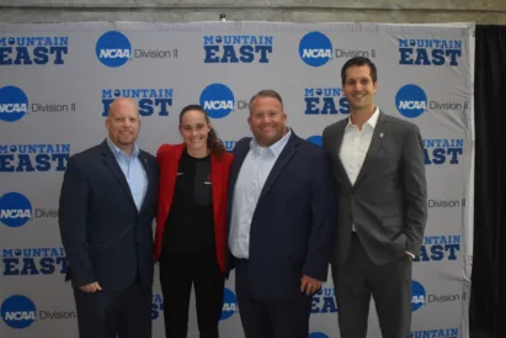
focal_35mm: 44
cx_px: 253
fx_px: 611
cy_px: 169
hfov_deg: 45.0
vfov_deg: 30.8
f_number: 4.2
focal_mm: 29
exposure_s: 1/125
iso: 1000
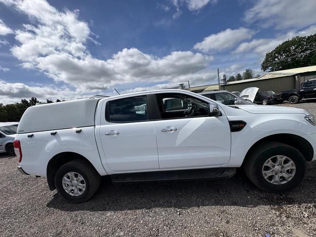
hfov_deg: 102.1
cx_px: 158
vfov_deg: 85.7
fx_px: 128
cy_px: 118
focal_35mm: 14
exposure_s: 1/4132
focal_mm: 2.22
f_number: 2.2
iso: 50
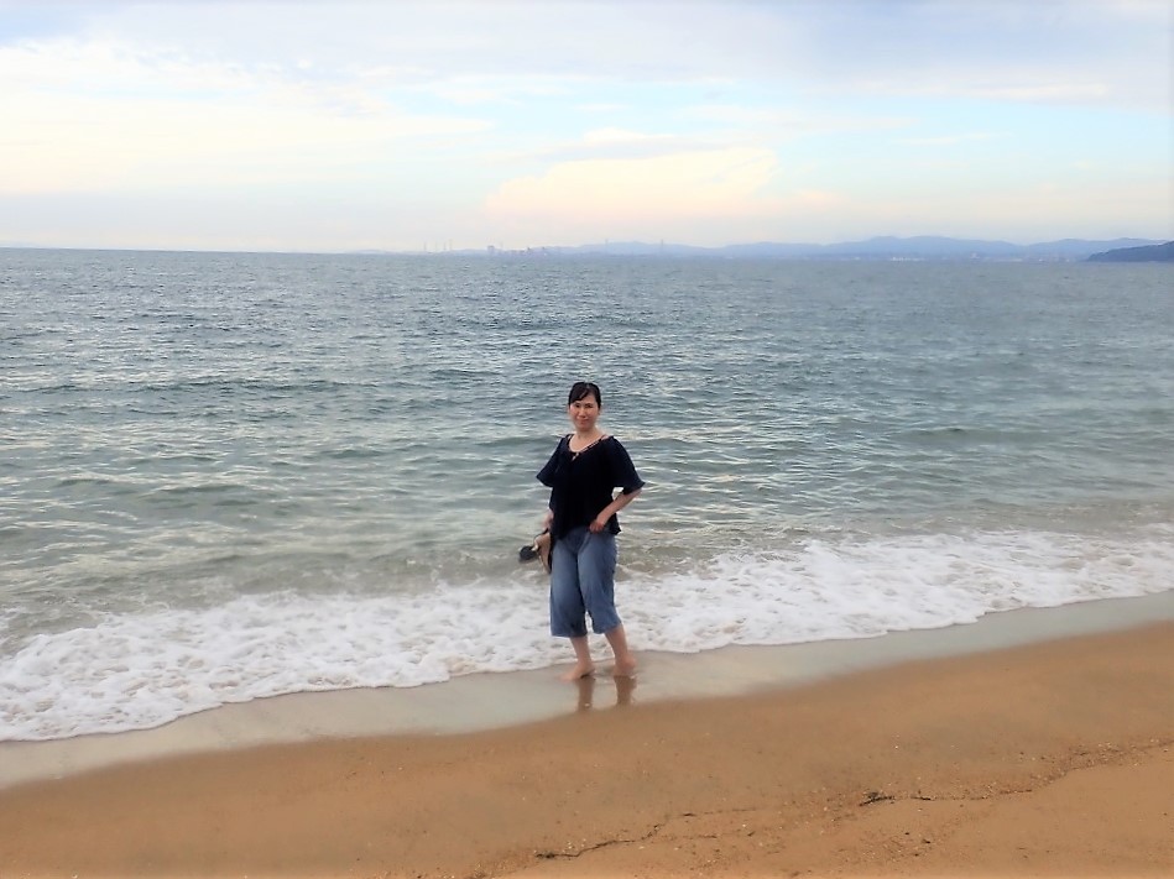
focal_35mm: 35
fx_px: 1187
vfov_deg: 40.7
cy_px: 440
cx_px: 587
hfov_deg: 52.6
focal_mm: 6.42
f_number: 3.5
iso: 100
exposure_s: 1/400
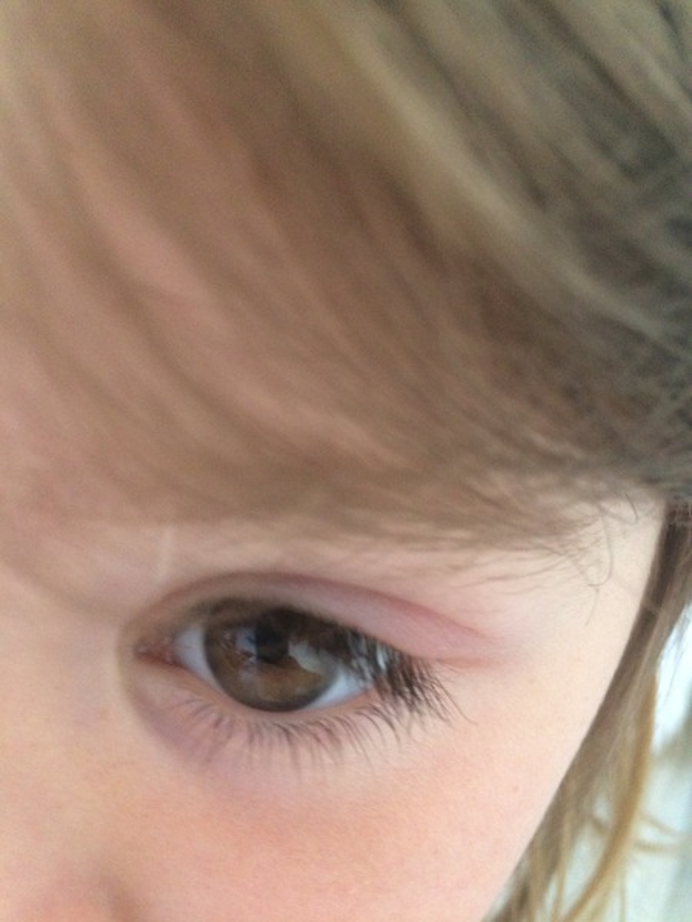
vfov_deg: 61.7
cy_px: 461
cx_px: 346
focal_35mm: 29
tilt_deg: -43.4
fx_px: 773
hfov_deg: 48.2
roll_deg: -14.0
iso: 320
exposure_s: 1/33
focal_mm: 4.15
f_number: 2.2
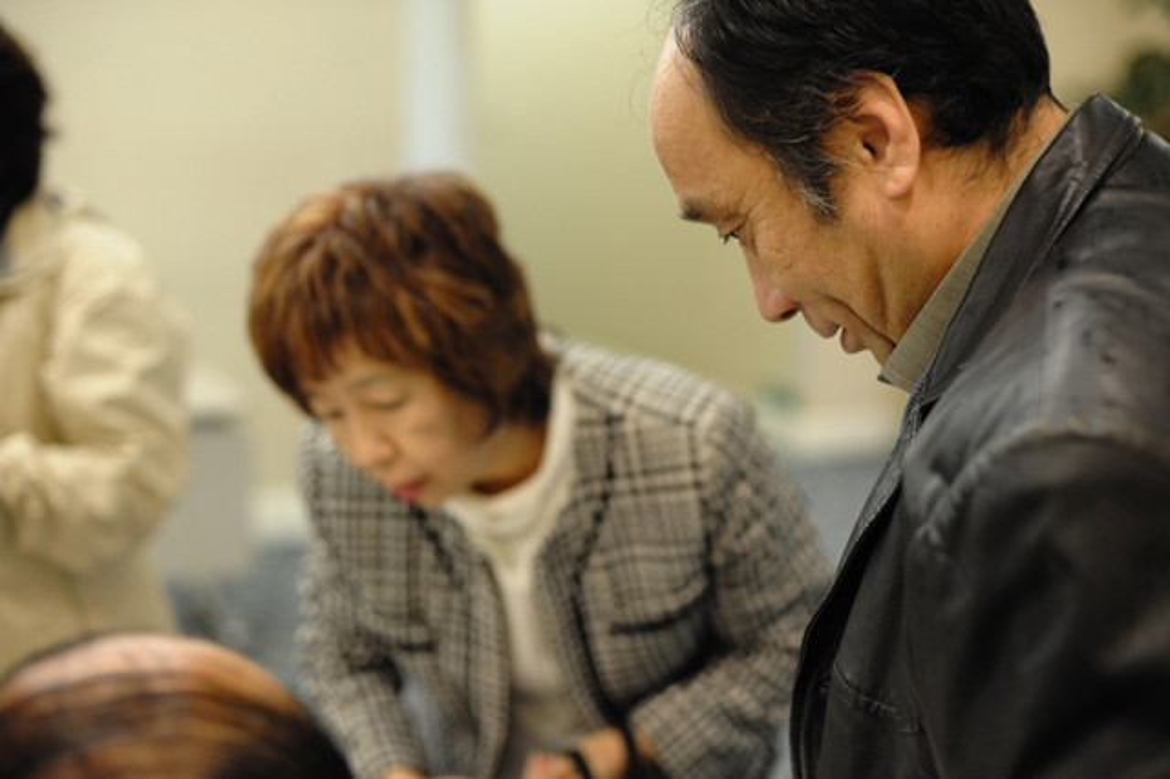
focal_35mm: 50
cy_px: 390
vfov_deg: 27.0
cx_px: 585
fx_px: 1624
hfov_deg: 39.6
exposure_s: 1/100
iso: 1400
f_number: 2.8
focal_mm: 50
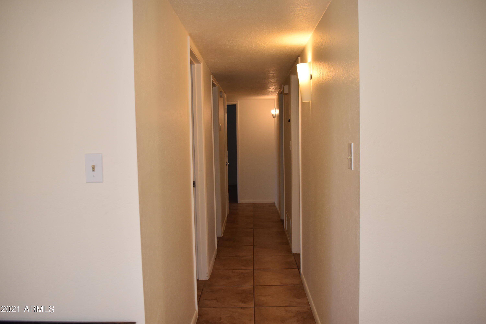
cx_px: 243
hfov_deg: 67.4
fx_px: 364
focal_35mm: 27
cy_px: 162
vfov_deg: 47.9
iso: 720
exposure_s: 1/200
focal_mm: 18
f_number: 5
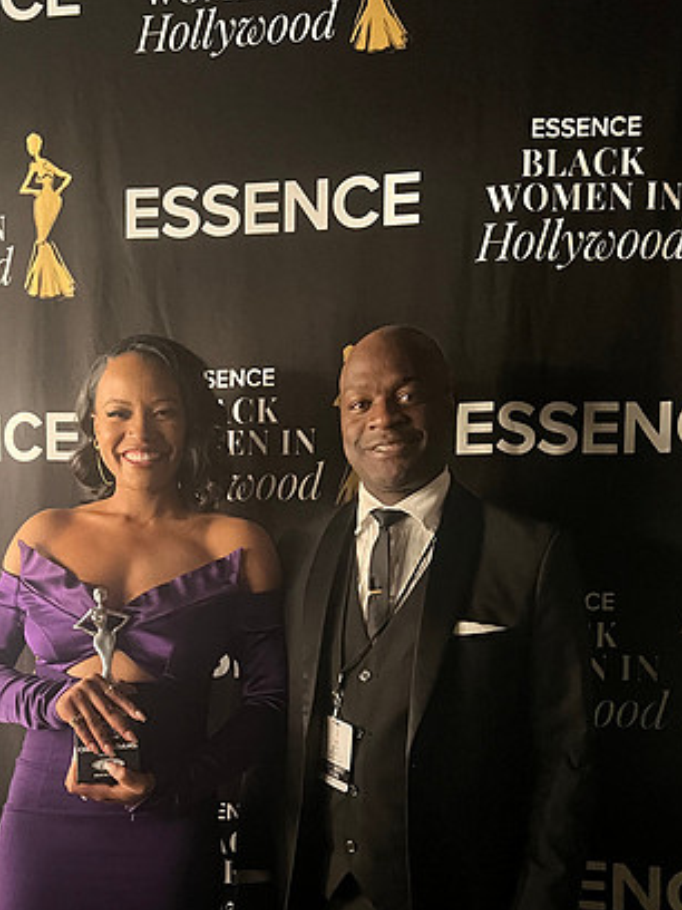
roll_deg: -2.2
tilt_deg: -2.4
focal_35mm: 37
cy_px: 611
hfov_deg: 38.1
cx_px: 215
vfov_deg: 49.2
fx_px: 972
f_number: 1.5
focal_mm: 5.7
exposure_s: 1/30
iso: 1000
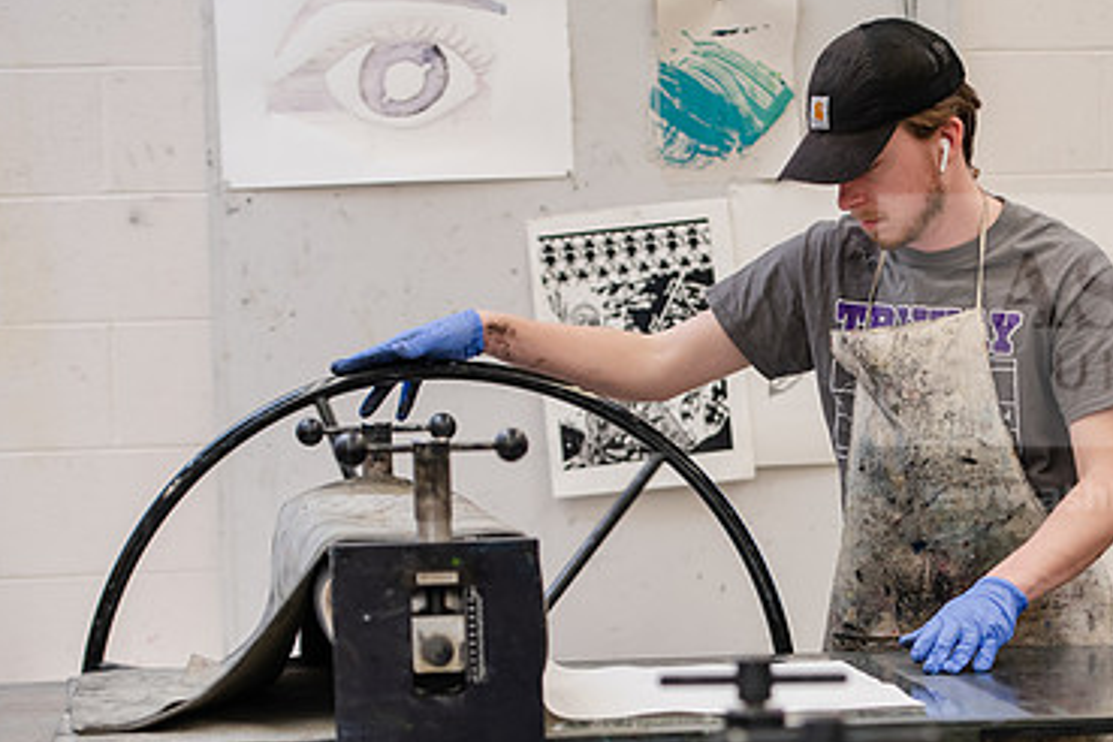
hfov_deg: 15.8
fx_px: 3988
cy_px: 560
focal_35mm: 129
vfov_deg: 10.6
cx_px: 787
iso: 500
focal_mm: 82
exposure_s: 1/200
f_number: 3.2
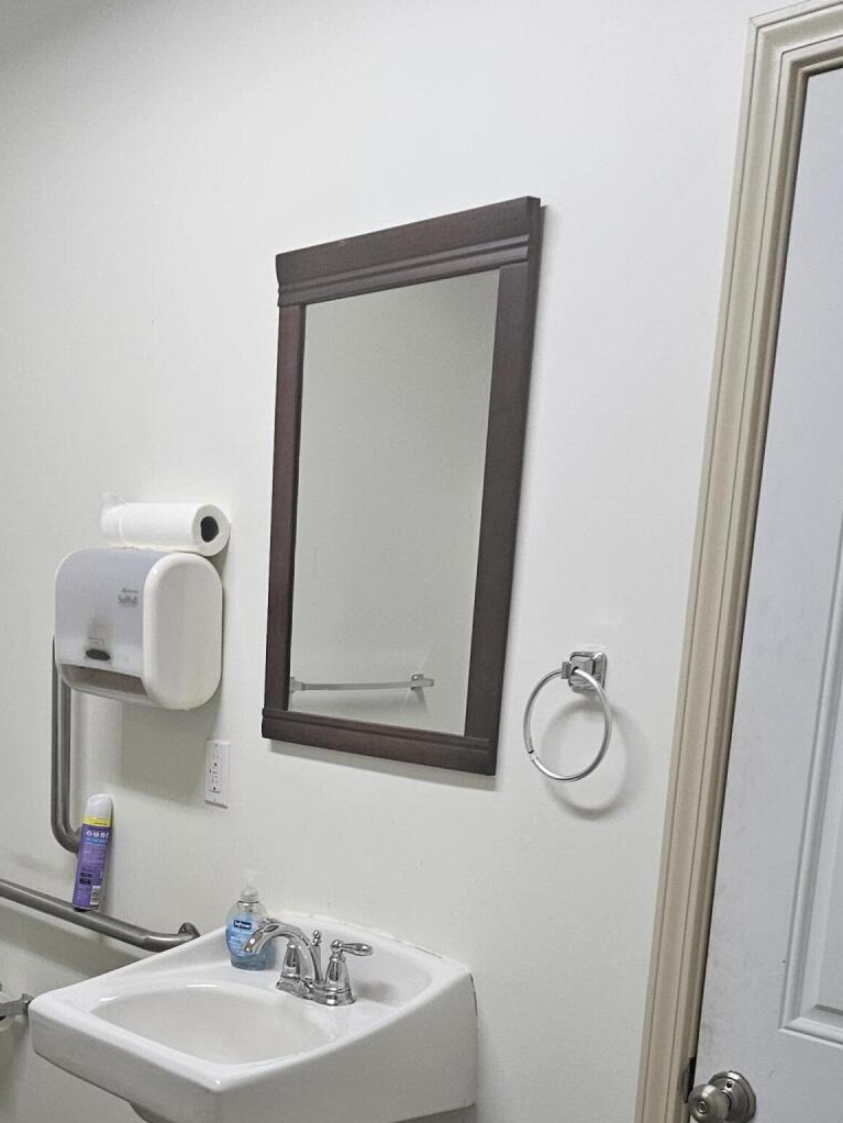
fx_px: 1461
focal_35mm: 45
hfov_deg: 31.8
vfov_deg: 40.0
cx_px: 237
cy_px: 932
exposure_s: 1/120
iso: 320
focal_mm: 5.4
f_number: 1.8
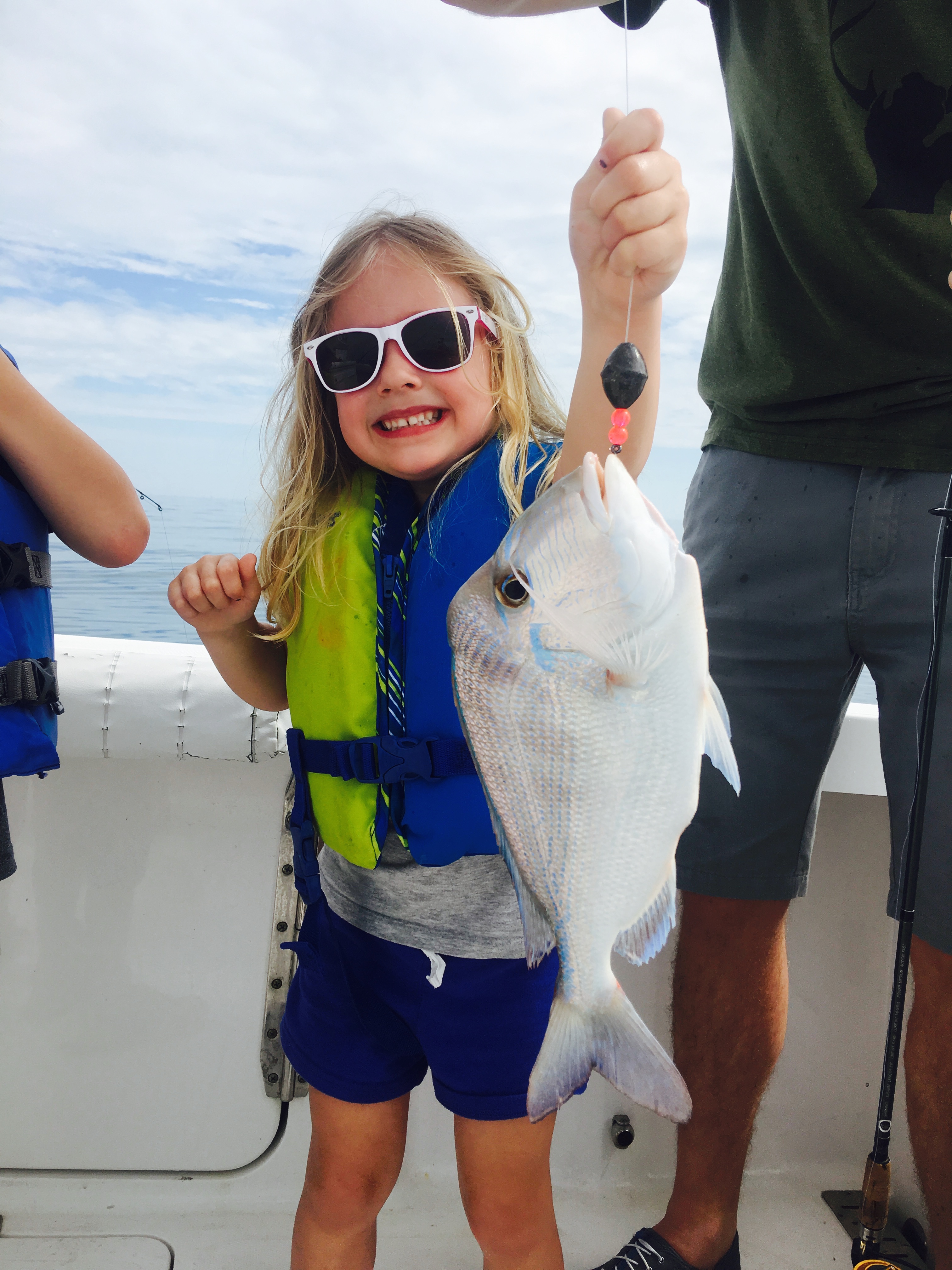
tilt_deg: -5.8
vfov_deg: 61.7
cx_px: 476
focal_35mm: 29
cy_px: 635
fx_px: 1063
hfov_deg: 48.2
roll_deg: -2.7
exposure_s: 1/1637
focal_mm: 4.15
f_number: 2.2
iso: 25
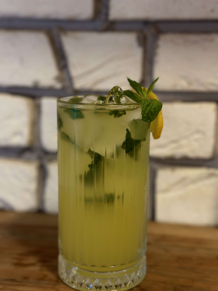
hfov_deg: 30.3
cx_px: 109
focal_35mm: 48
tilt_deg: -10.7
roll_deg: -1.1
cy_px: 146
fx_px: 403
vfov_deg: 39.7
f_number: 1.78
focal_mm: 6.86
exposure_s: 1/33
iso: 320
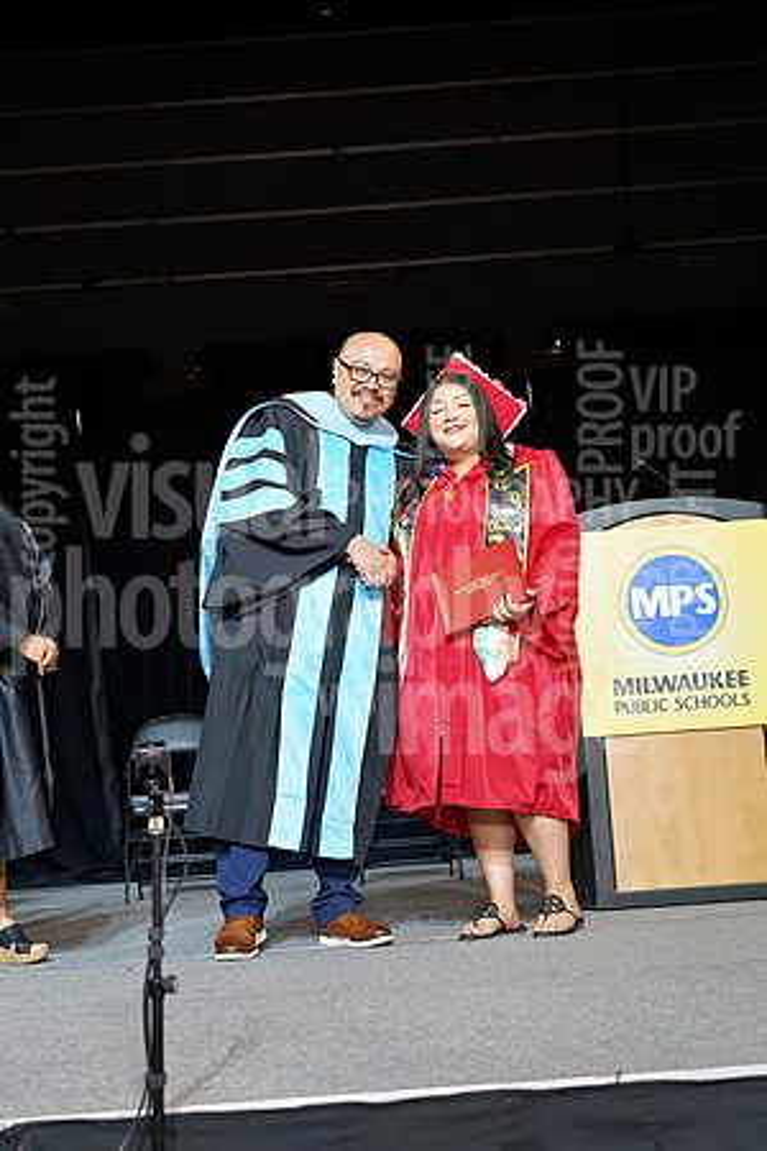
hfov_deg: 26.5
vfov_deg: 38.9
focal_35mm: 51
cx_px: 384
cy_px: 576
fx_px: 1630
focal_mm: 51
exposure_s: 1/80
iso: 500
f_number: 5.6
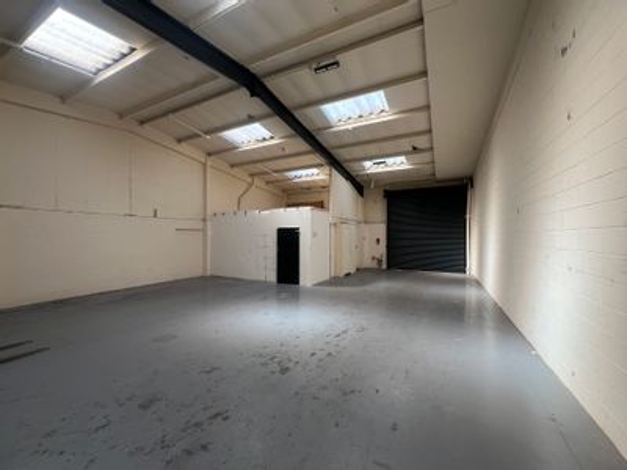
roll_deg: +0.6
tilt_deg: +1.1
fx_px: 235
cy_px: 235
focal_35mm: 13
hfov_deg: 106.2
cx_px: 314
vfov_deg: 89.9
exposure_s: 1/116
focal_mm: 1.57
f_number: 1.8
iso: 32
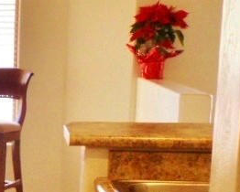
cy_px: 161
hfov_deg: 16.8
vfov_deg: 14.9
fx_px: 732
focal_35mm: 103
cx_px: -128
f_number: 3.3
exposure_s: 1/30
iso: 100
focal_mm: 4.9
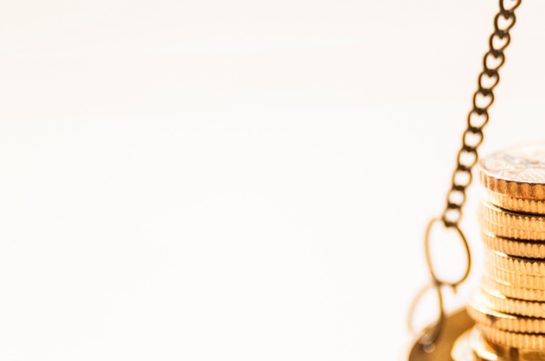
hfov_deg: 12.8
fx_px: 2403
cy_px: 193
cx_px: 512
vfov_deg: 8.6
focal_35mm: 159
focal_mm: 50
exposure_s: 1/2000
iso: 200
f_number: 2.8
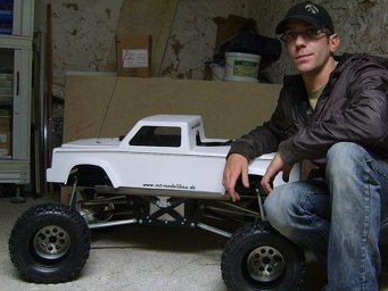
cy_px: 159
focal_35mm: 41
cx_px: 216
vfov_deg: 35.1
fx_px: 460
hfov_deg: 45.7
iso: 139
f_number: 2.8
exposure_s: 1/8
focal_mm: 5.8
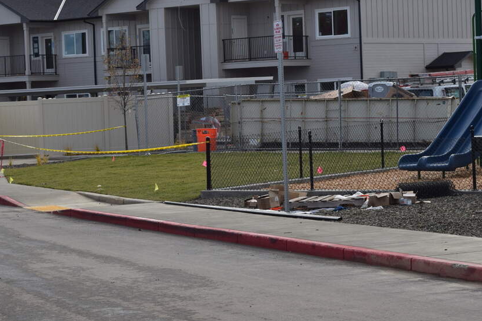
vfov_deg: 11.4
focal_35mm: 120
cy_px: 147
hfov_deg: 17.1
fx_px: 1603
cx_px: 217
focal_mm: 55
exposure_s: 1/400
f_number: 10
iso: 200
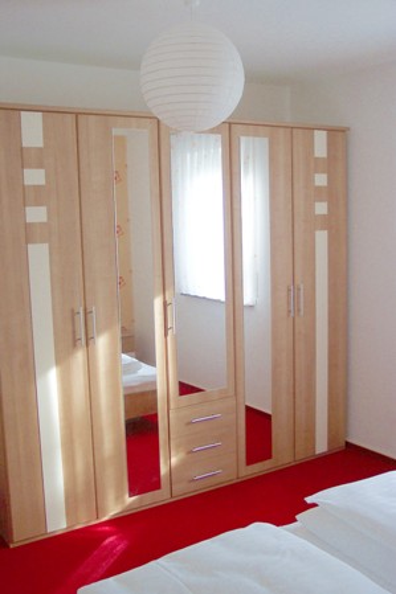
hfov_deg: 35.0
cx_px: 198
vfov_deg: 50.7
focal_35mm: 38
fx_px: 627
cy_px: 297
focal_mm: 8
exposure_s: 1/60
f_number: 2.8
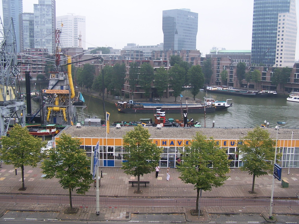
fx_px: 328
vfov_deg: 37.7
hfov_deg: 49.0
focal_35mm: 38
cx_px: 150
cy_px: 112
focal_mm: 6.3
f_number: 2.8
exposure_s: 1/250
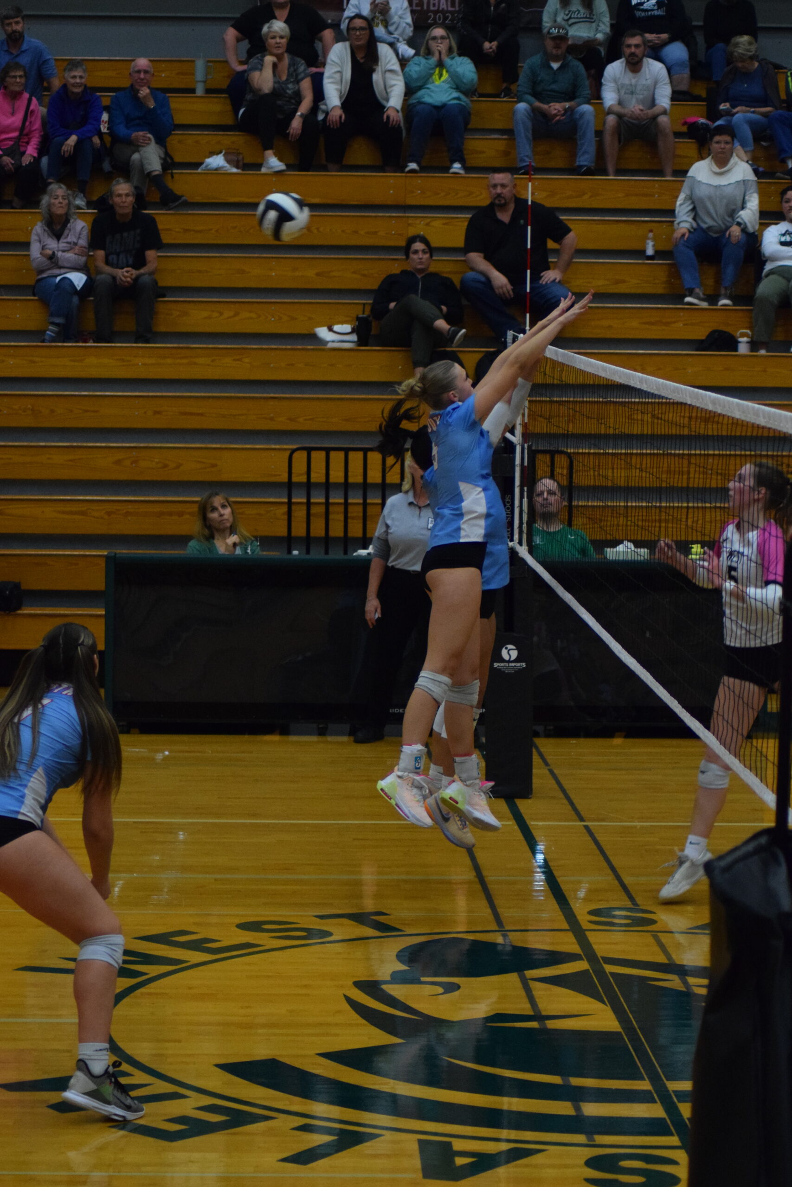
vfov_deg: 19.5
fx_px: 3464
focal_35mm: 105
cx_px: 396
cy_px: 594
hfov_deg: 13.0
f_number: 4
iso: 3200
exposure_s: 1/400
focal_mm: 70
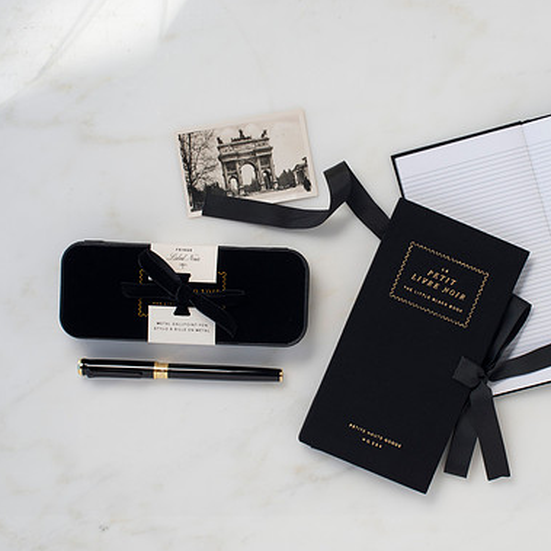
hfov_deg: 26.4
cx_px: 323
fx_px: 1171
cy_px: 277
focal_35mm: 65
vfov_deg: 26.5
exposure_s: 1/80
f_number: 11
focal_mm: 50
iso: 250
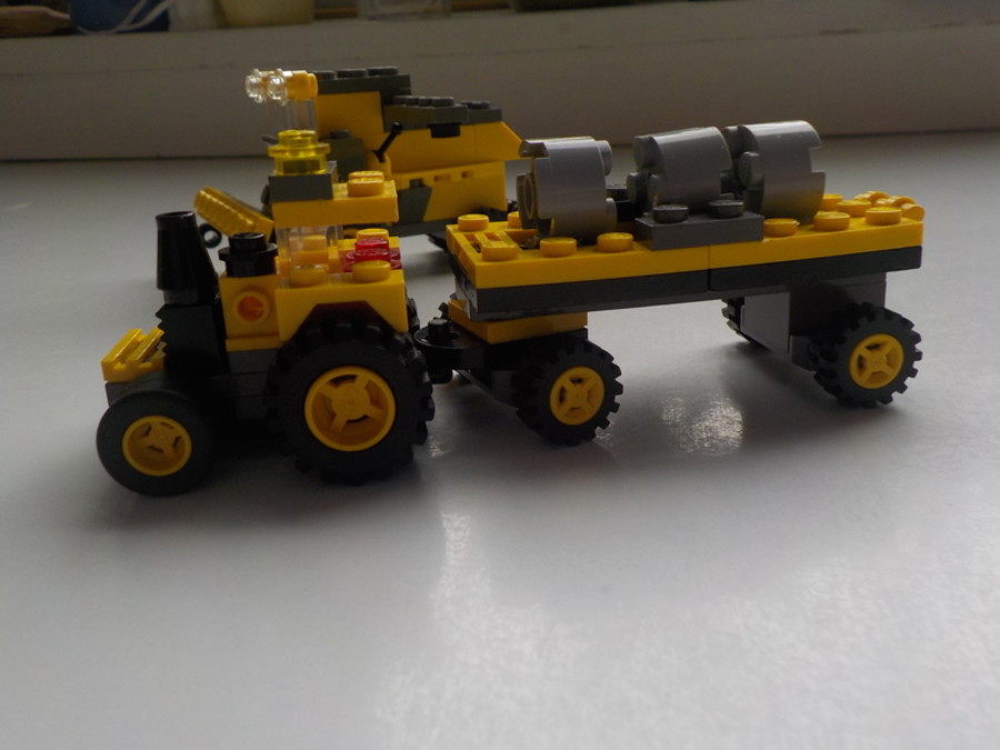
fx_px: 867
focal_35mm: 30
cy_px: 375
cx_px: 500
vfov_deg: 46.8
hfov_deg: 60.0
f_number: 3.3
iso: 125
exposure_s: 1/125
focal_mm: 4.1
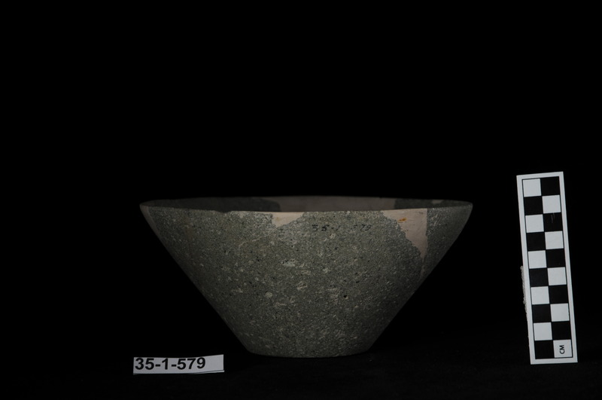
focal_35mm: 108
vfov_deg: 12.6
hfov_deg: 19.0
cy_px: 200
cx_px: 301
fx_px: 1803
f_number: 6.3
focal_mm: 72
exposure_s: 1/160
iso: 200
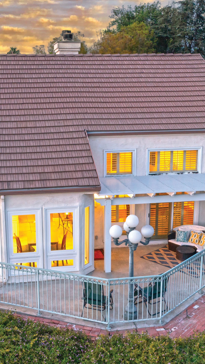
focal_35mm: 45
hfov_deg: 26.4
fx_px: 435
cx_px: 73
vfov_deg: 45.5
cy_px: 179
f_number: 4
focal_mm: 10.26
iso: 400
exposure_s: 1/15
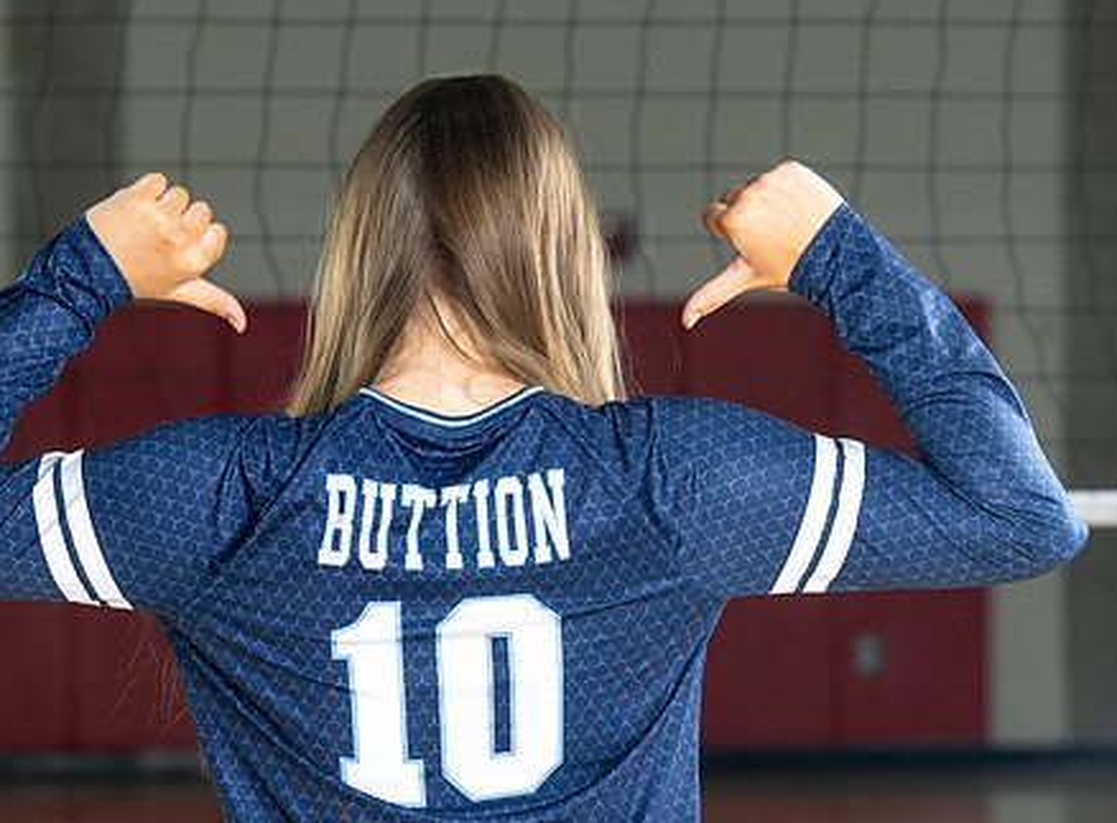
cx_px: 563
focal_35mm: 182
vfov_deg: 8.1
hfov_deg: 10.9
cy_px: 626
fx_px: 5838
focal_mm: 79
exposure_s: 1/160
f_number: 4
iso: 100
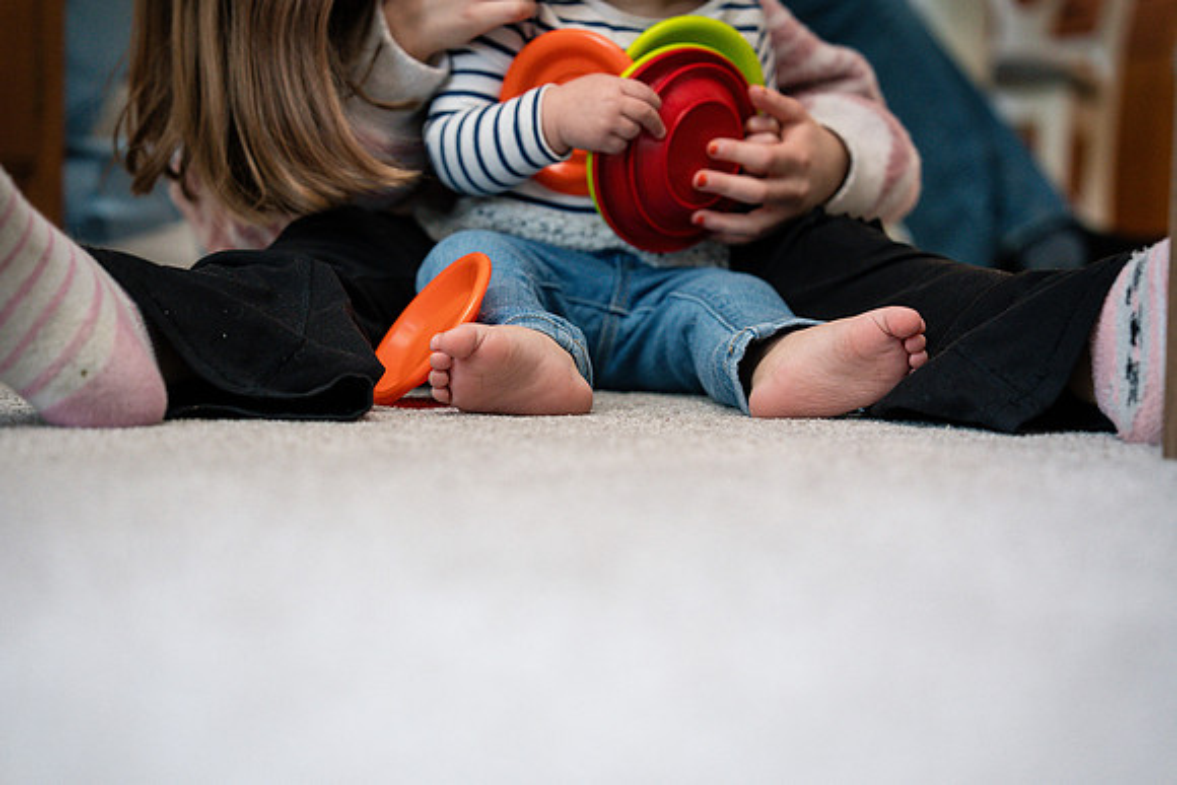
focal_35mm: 70
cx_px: 588
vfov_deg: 19.5
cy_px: 392
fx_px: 2289
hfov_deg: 28.8
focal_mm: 70
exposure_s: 1/250
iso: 1250
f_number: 2.8
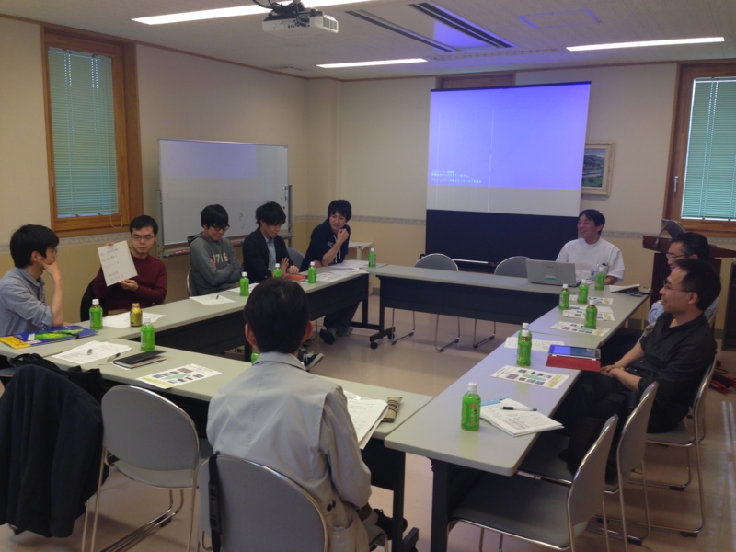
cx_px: 368
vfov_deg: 42.9
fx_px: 702
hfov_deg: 55.4
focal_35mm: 33
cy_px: 276
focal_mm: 4.12
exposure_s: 1/60
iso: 50
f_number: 2.4
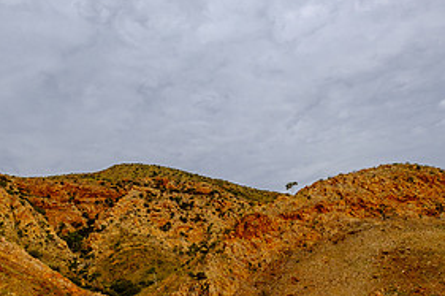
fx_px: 383
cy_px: 221
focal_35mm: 31
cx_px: 176
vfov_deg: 41.1
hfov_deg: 59.8
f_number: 8
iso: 200
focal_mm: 10
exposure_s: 1/320
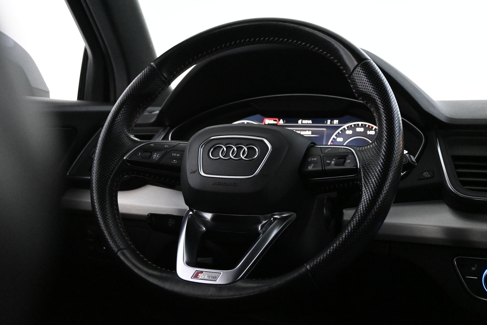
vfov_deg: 27.7
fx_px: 659
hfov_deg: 40.5
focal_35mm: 49
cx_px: 244
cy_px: 162
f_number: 5
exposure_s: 1/50
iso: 9000
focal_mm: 32.5
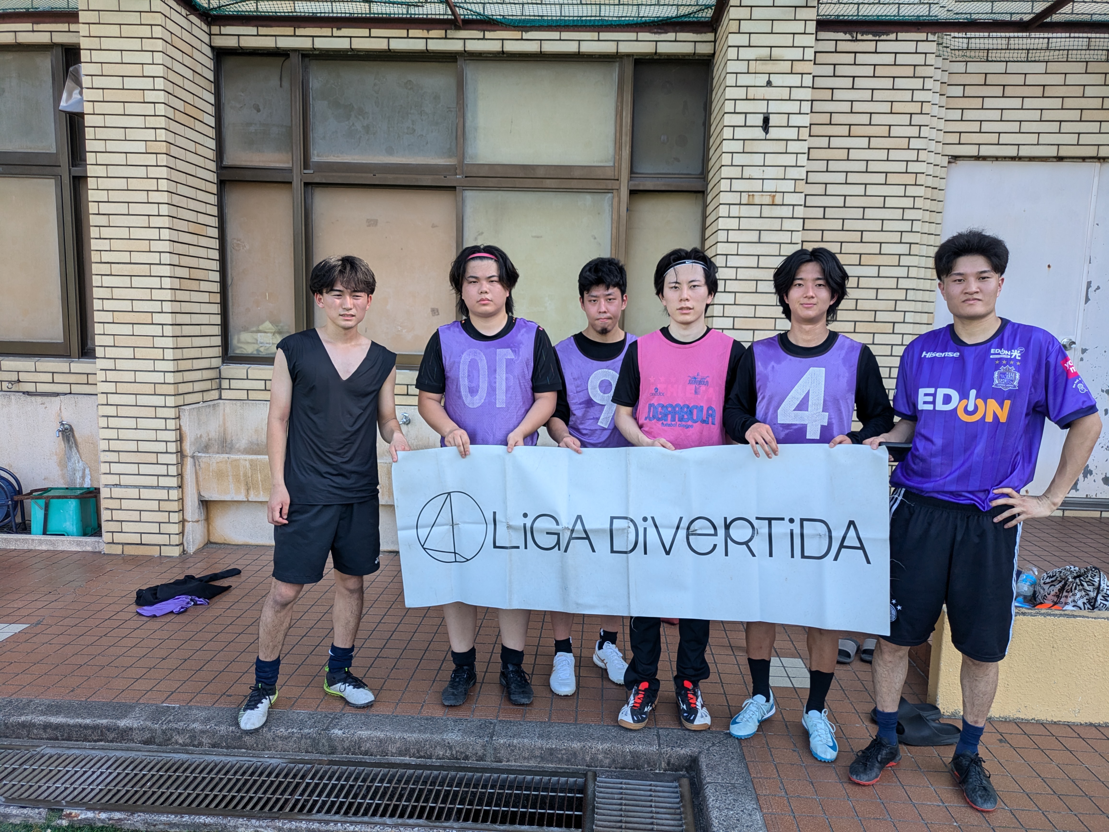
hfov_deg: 69.4
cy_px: 416
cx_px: 554
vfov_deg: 54.9
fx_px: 801
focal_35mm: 25
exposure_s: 1/408
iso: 50
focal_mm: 5.43
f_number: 1.89
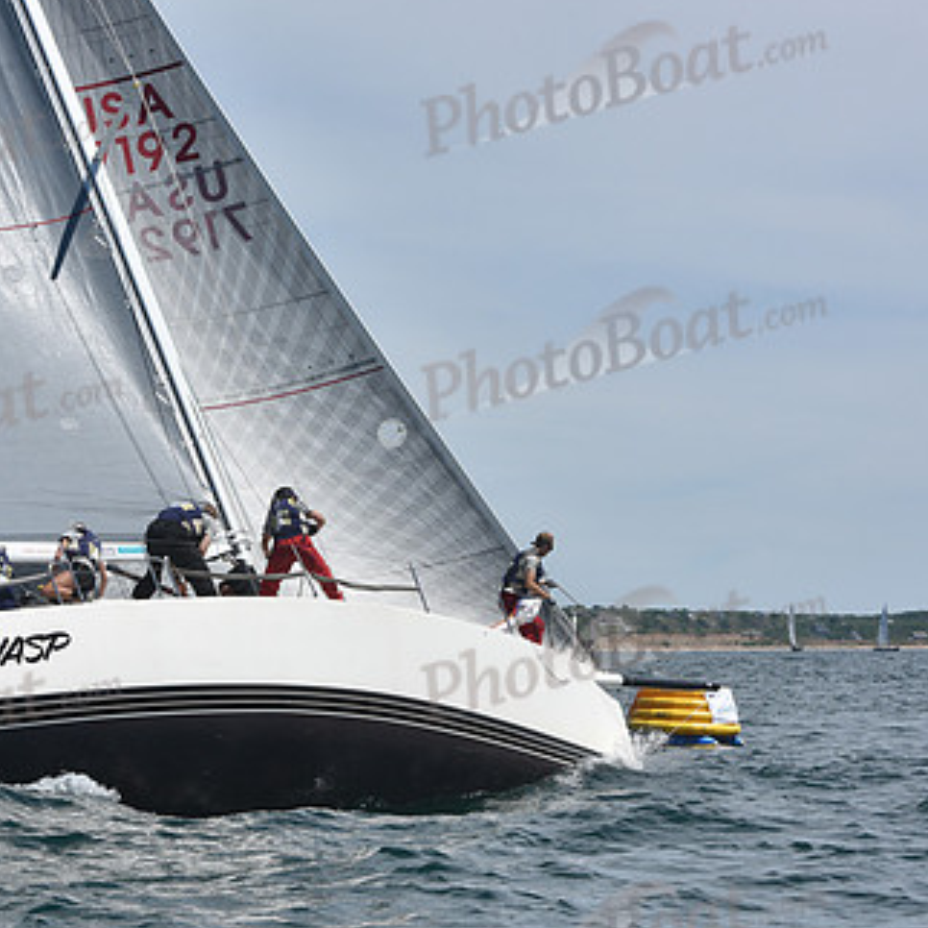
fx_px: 3488
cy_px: 537
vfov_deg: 15.1
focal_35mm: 115
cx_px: 274
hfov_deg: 15.1
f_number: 11
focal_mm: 75
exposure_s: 1/800
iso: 250
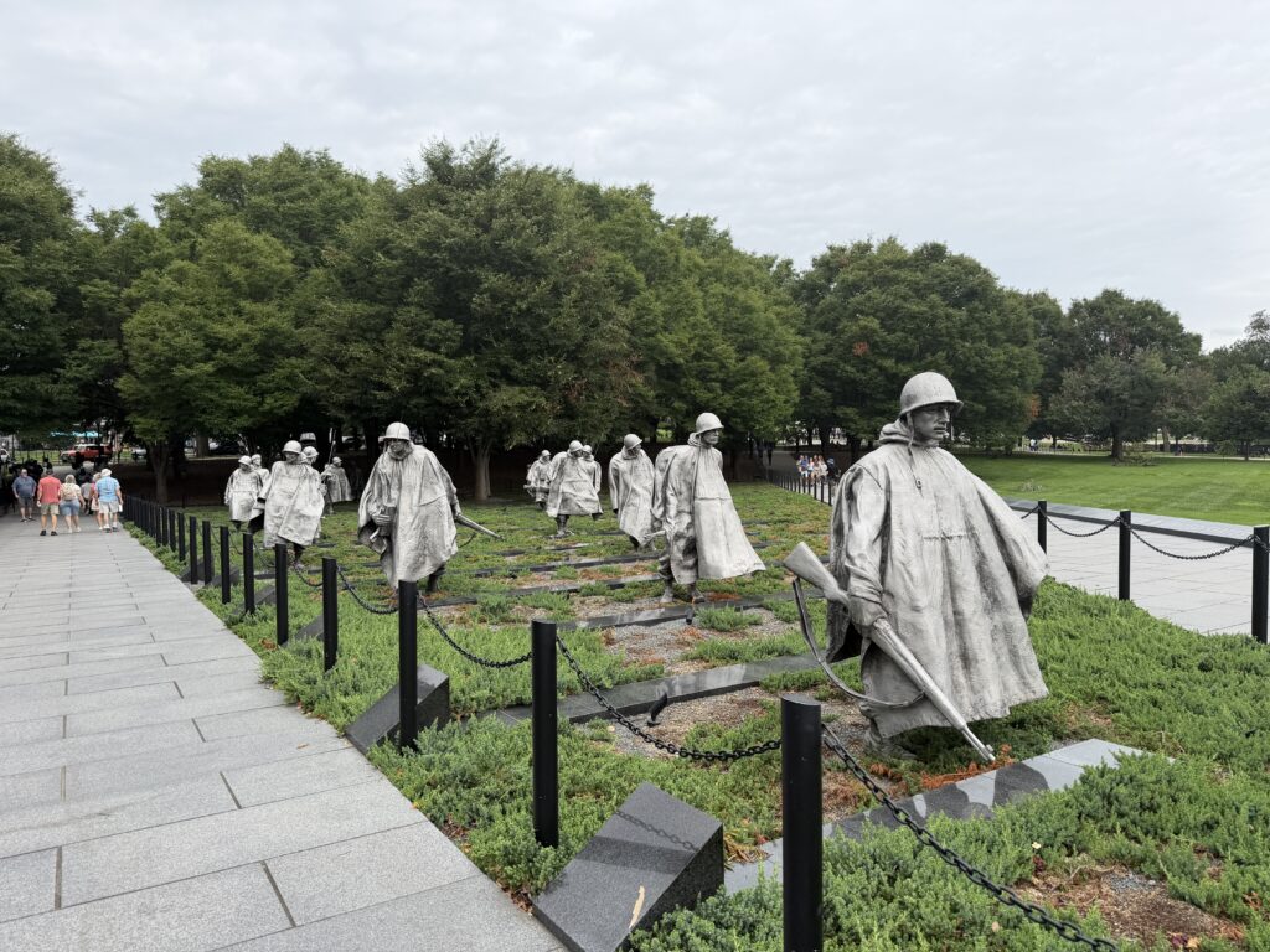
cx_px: 635
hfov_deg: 71.6
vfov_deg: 56.8
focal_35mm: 24
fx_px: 881
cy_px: 476
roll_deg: +0.5
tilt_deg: -2.8
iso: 80
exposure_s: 1/2169
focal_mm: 6.76
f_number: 1.78
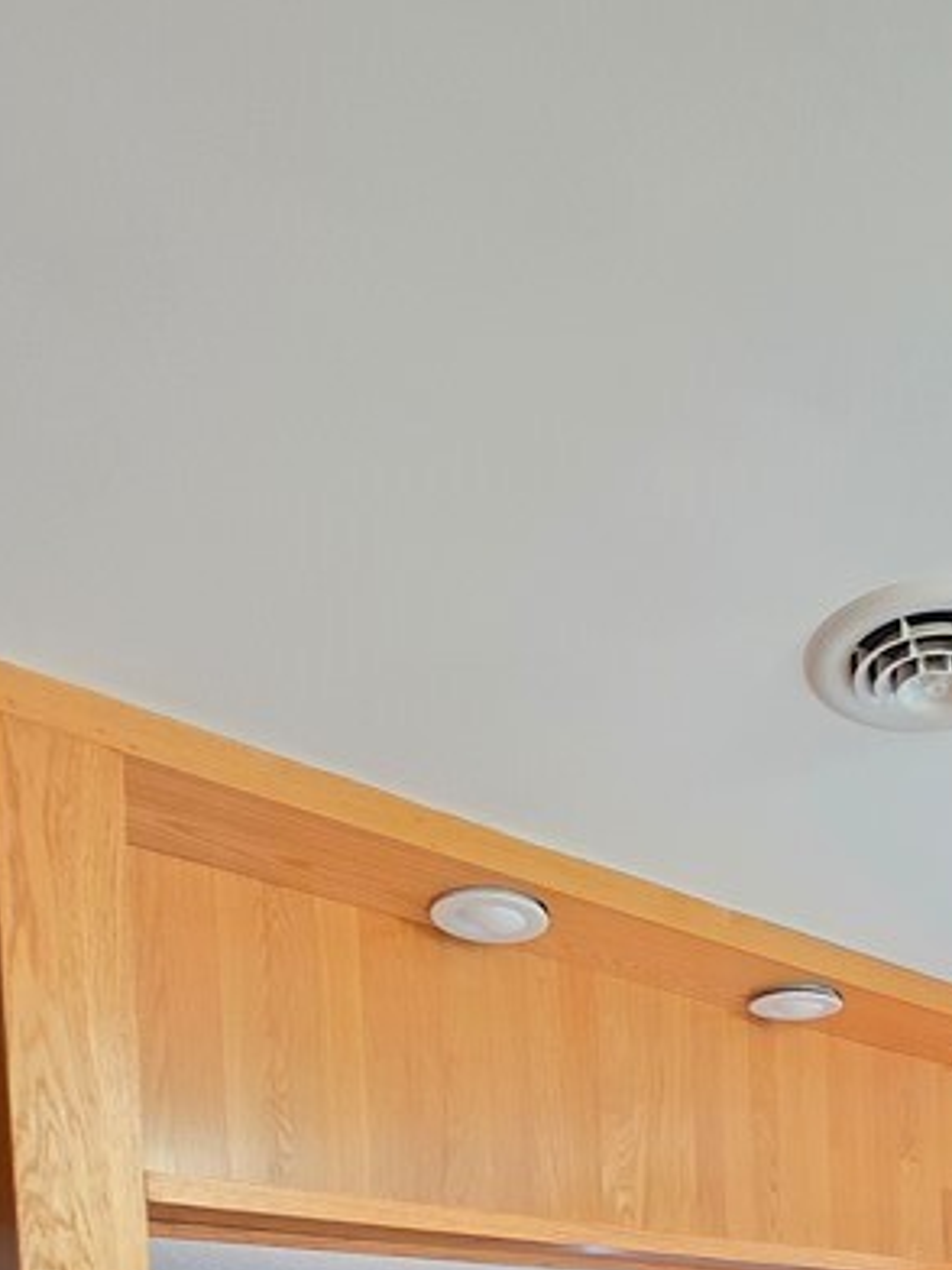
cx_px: 845
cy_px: 1477
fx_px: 1247
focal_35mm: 34
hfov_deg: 39.0
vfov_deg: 40.4
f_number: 1.9
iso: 1250
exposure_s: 1/24
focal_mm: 2.2
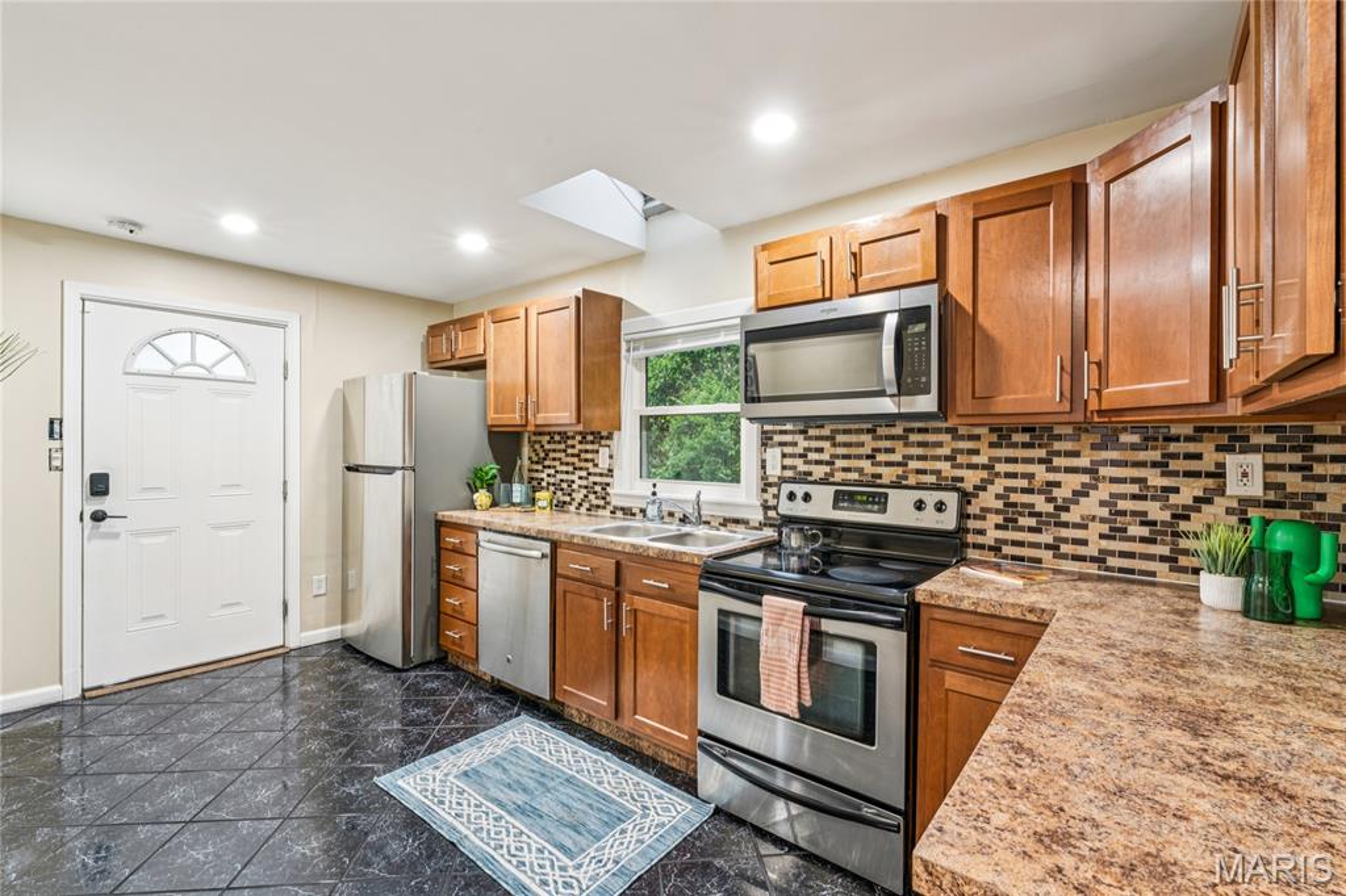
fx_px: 594
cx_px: 673
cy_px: 448
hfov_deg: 97.1
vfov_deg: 74.1
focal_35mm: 16
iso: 320
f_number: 13
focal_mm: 15.9
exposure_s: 1/1.25
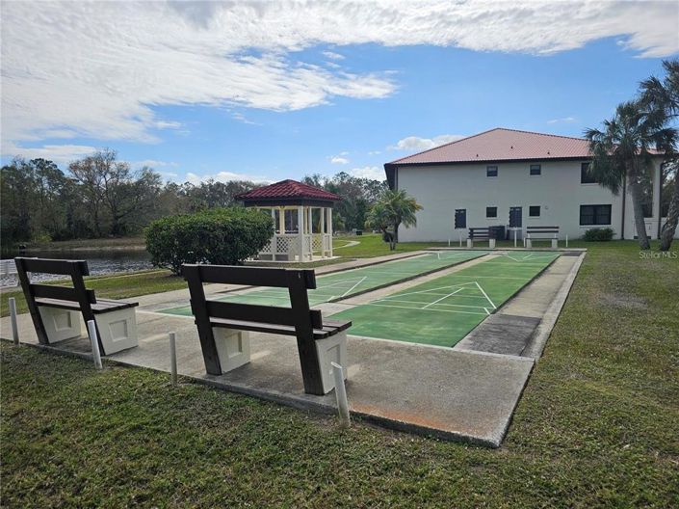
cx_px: 340
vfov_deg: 58.8
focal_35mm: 23
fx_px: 451
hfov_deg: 74.0
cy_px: 254
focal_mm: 6.3
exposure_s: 1/1429
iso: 10
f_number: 1.7
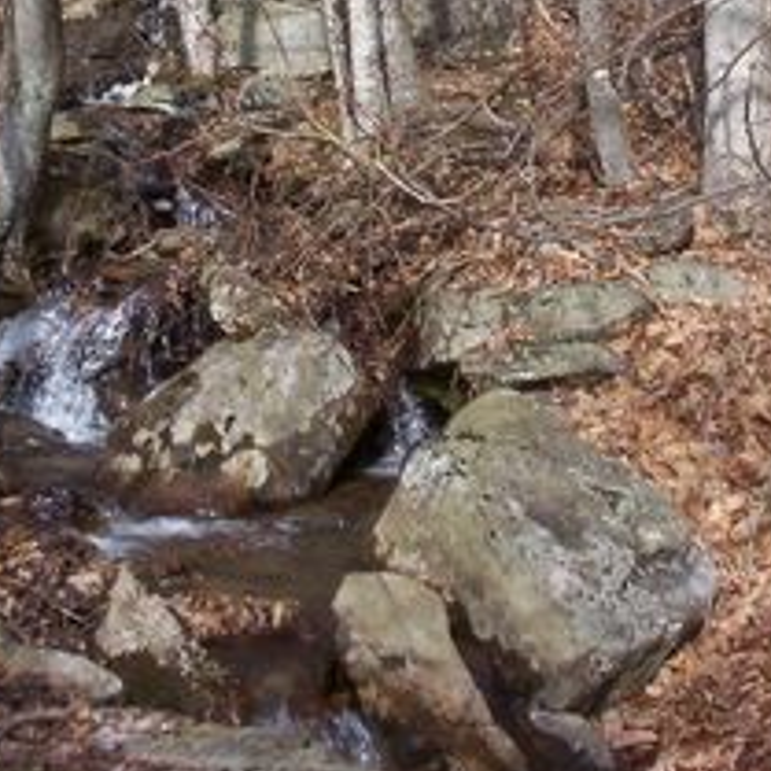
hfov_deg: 26.0
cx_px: 498
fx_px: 1663
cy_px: 74
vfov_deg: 25.3
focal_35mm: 66
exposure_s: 1/403
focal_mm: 6
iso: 100
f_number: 4.5
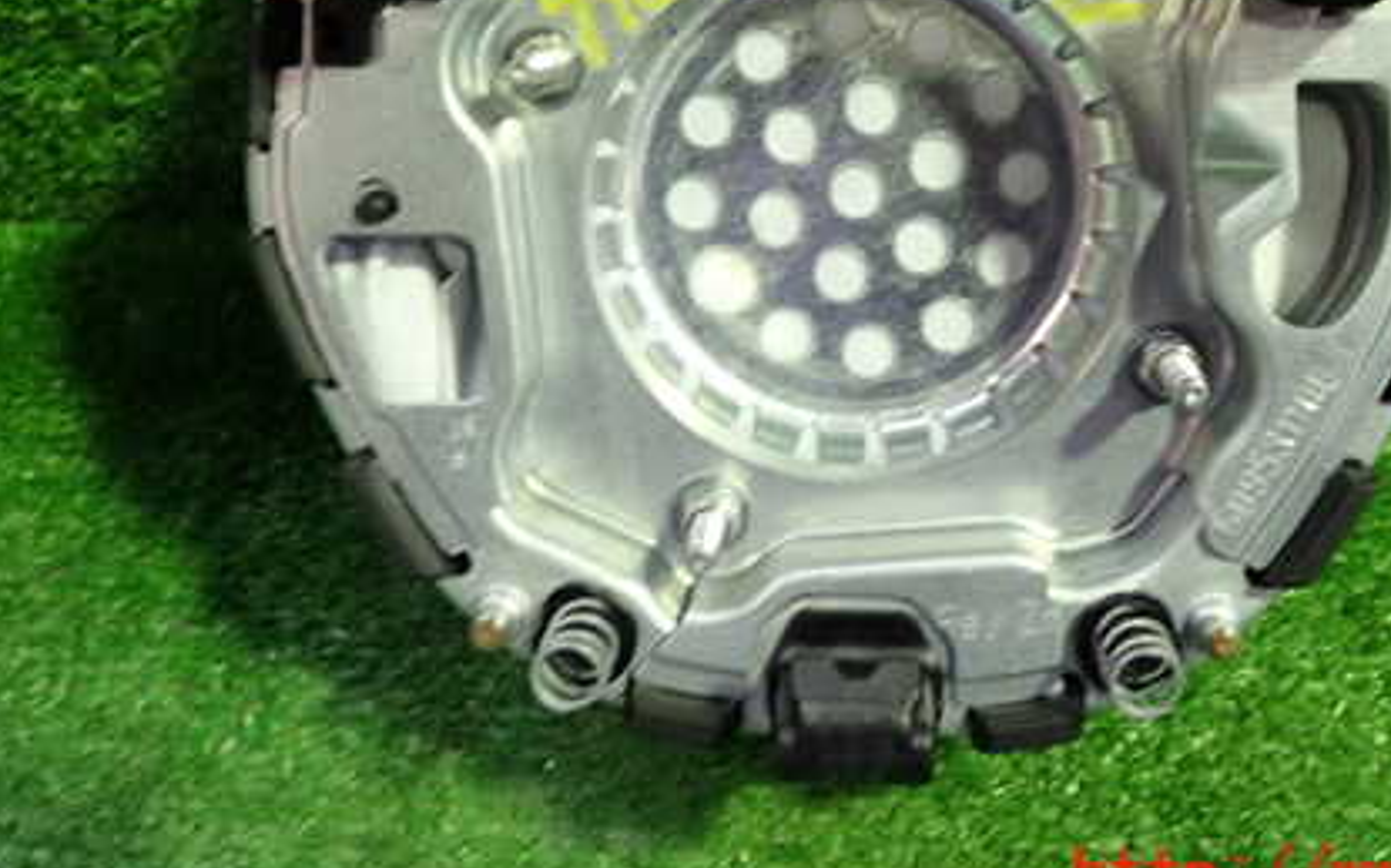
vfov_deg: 27.4
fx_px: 1743
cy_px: 168
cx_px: 825
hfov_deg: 43.3
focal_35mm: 46
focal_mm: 5.4
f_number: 2.3
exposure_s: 1/30
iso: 200
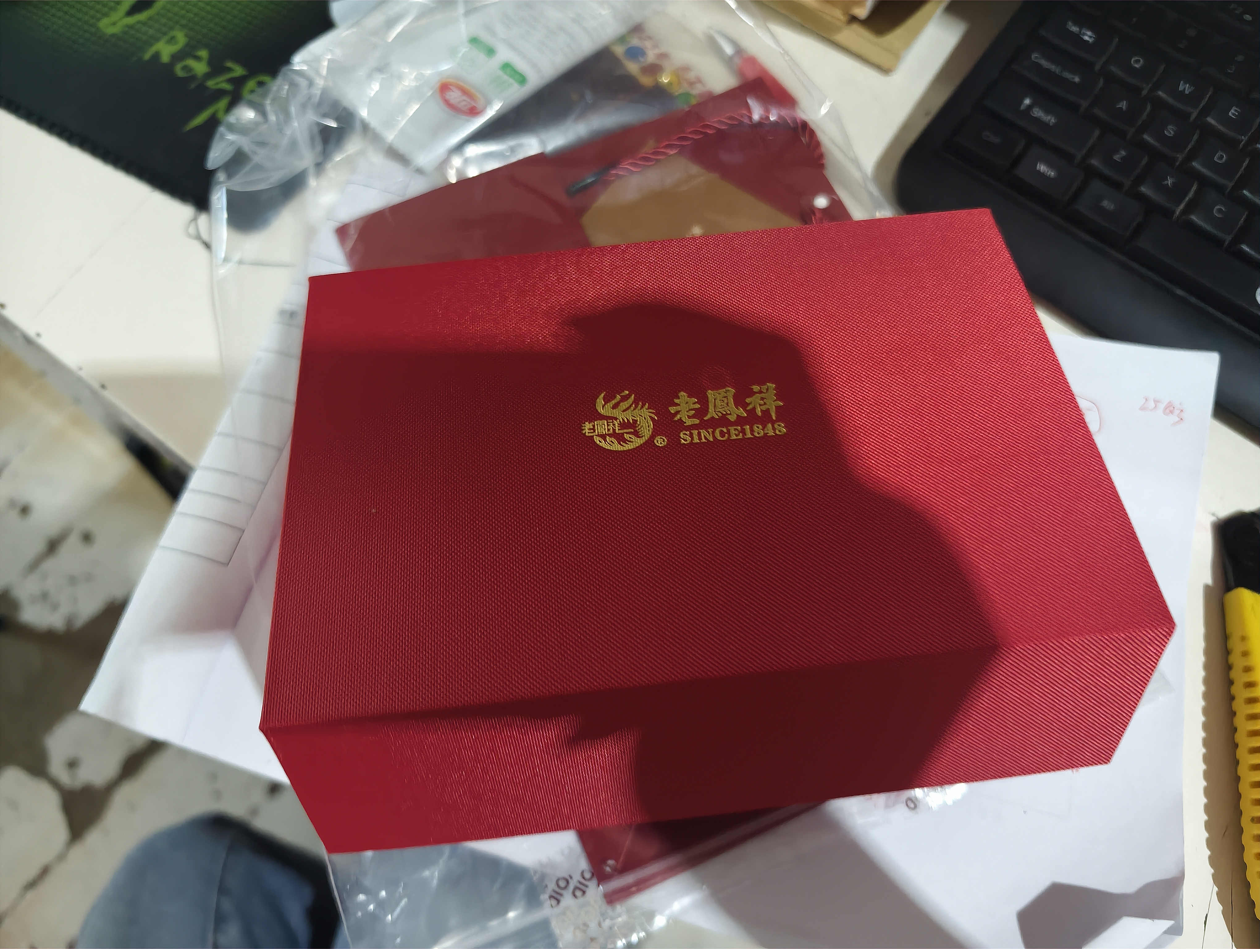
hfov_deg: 73.8
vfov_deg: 59.0
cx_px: 630
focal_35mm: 23
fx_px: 838
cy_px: 474
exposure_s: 1/50
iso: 1557
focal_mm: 6.25
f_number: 1.68
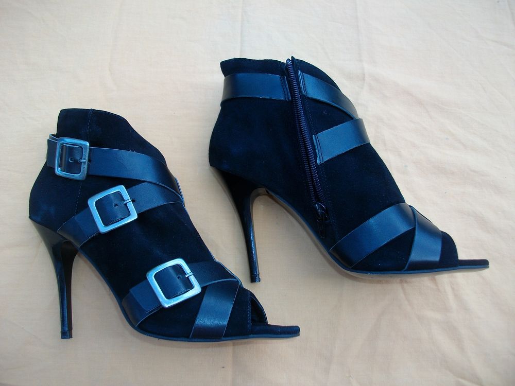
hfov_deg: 56.8
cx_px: 258
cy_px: 193
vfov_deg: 44.2
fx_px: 476
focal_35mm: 32
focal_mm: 5.7
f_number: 2.9
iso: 80
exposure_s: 1/96.7
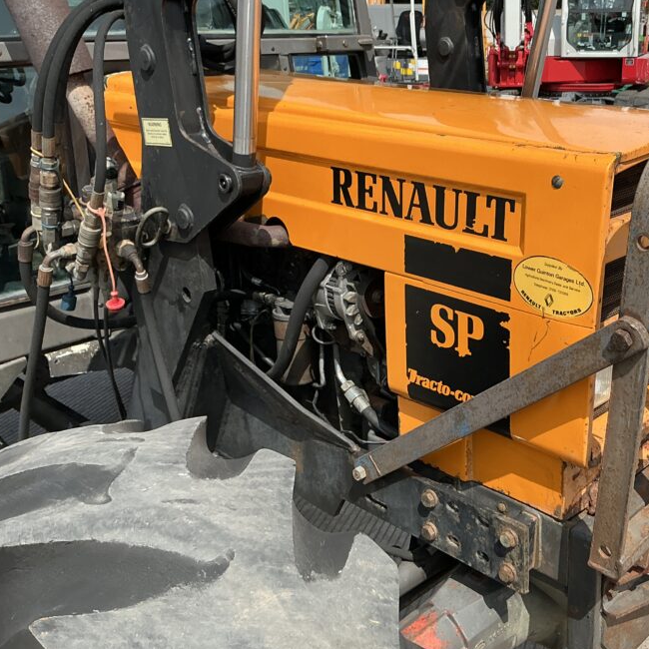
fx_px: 827
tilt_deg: -12.0
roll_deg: -0.9
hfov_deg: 41.8
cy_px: 270
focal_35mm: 39
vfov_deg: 42.7
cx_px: 472
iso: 25
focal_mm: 3
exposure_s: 1/1195
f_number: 1.8
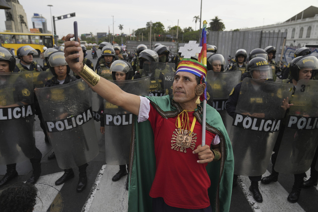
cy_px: 106
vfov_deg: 53.1
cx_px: 159
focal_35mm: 24
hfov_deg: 73.7
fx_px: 212
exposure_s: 1/400
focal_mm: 24
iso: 200
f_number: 4
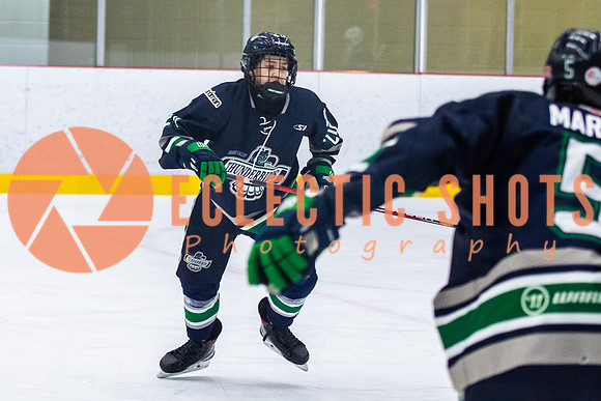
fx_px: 3192
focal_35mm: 191
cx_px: 161
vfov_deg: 7.2
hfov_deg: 10.7
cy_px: 146
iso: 1250
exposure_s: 1/640
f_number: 2.8
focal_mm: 70
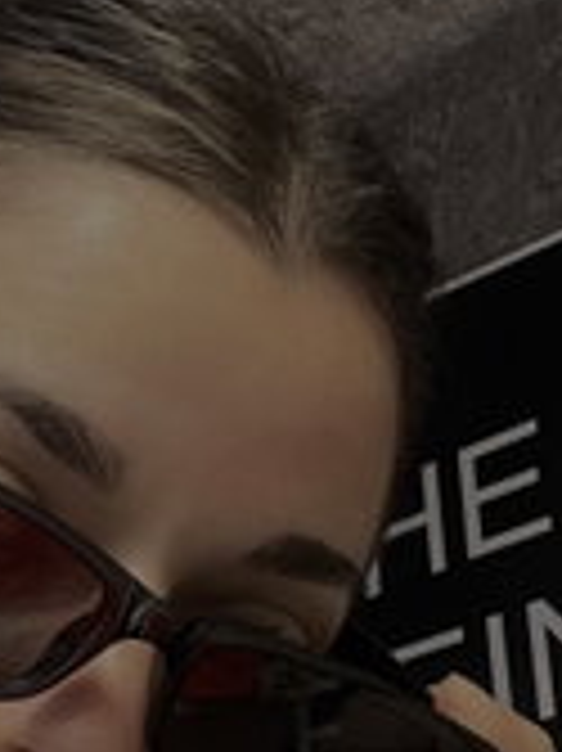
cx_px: -108
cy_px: 844
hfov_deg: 14.9
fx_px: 2081
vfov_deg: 19.5
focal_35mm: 96
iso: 320
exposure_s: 1/25
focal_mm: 2.71
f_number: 2.2
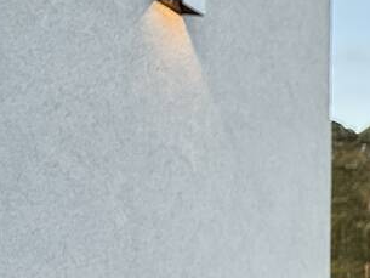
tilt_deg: +0.5
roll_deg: -0.3
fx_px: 706
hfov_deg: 15.8
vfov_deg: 21.4
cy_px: 283
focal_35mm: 66
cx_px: 861
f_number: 2.2
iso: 125
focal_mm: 2.22
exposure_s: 1/99
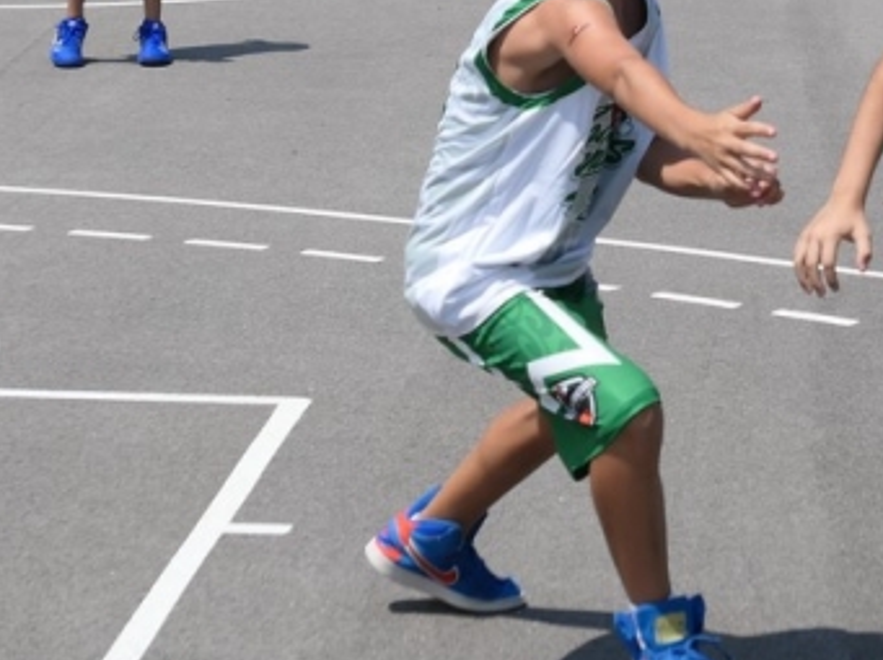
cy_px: -91
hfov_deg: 12.6
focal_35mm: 155
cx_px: 891
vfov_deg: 9.5
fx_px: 3950
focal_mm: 22.1
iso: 125
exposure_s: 1/1600
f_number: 3.5
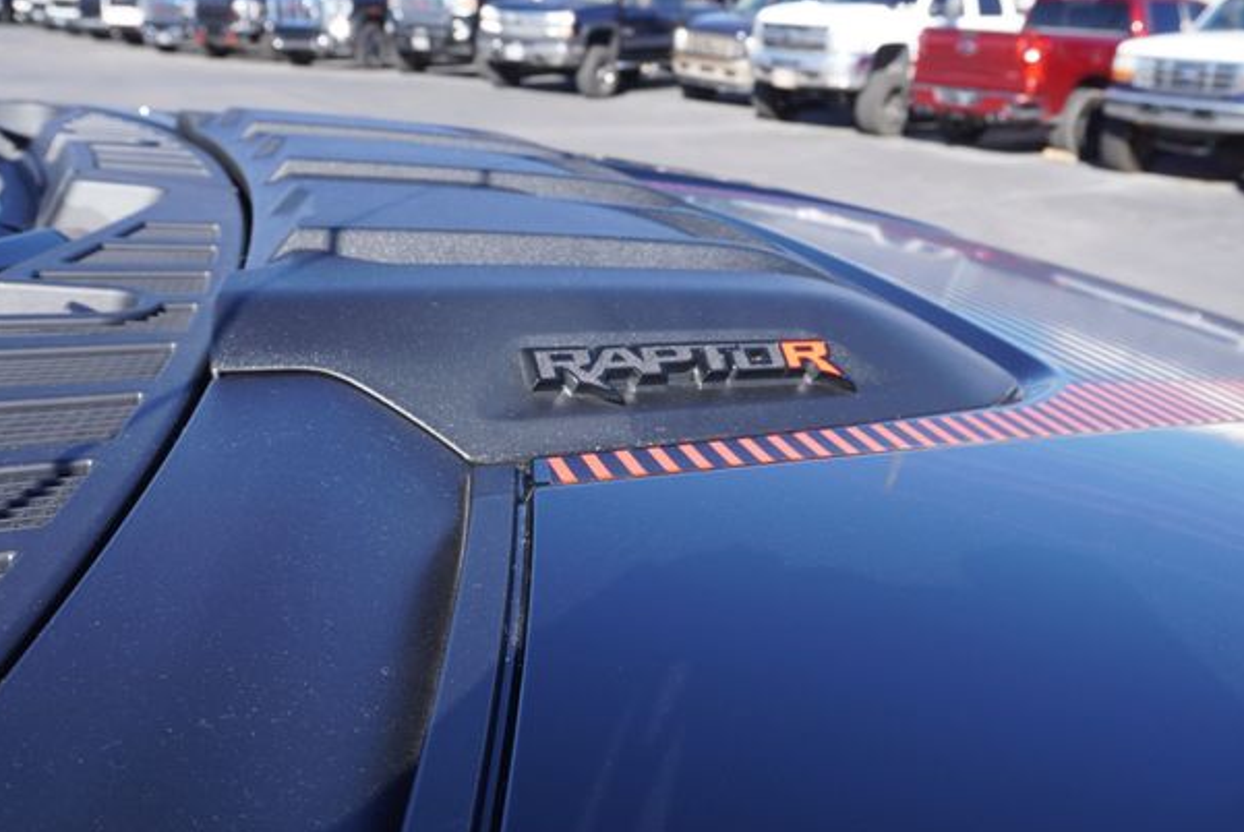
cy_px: 430
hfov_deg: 56.4
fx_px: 1160
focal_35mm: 34
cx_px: 652
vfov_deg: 39.5
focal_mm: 21
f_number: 7.1
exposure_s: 1/100
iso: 100
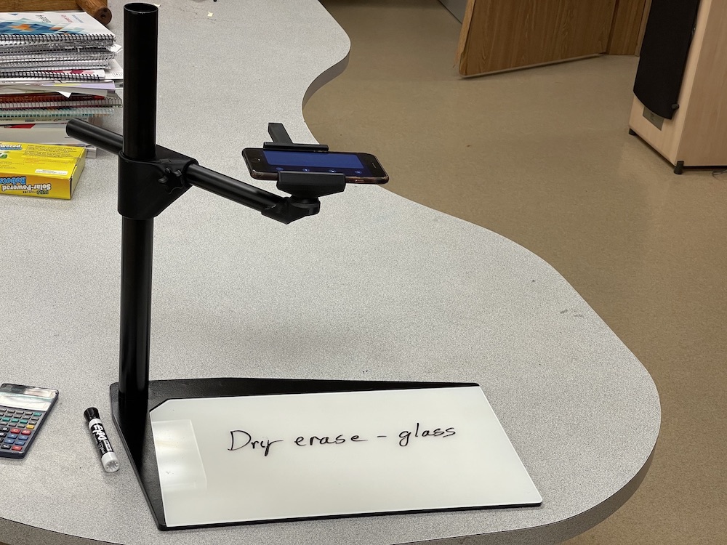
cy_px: 272
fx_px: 1344
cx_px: 364
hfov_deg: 30.3
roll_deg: -6.0
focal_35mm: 64
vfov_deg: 22.9
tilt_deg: -27.4
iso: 125
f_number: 2.2
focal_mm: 7.5
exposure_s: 1/120
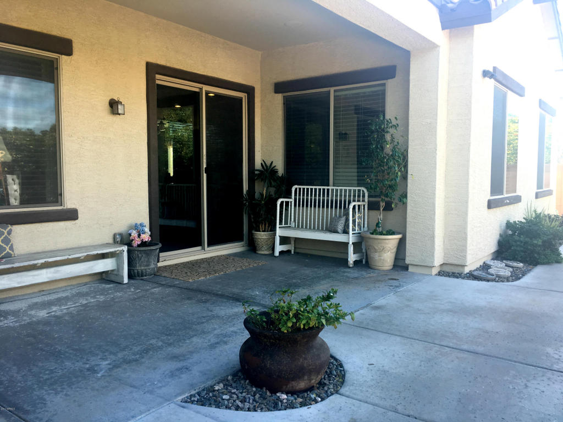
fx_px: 472
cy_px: 211
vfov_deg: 48.2
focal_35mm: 29
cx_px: 282
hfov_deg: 61.7
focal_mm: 4.15
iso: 25
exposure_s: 1/120
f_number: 2.2
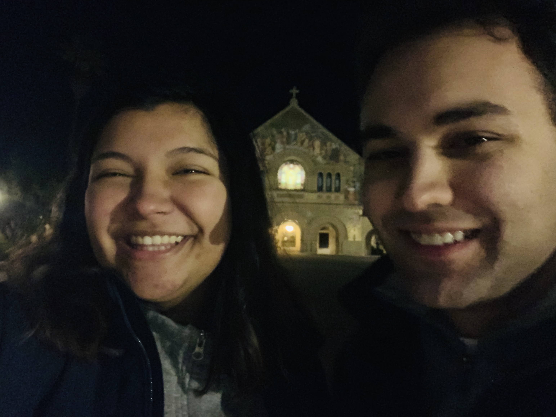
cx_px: 278
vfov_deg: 44.2
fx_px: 514
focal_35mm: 32
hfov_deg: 56.8
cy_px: 208
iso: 1600
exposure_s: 1/15
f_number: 2.2
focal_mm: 2.87
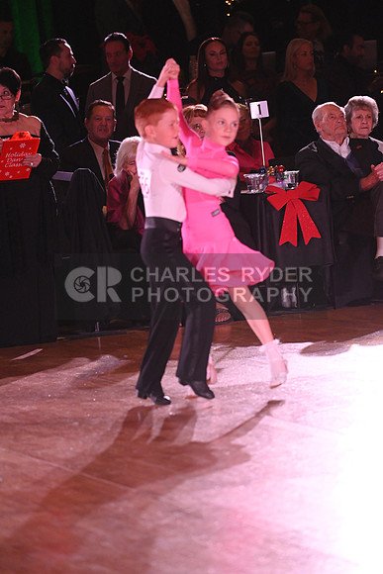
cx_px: 192
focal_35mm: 200
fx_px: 3190
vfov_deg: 10.3
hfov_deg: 6.9
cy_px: 287
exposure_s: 1/400
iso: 4000
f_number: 4.5
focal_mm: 200
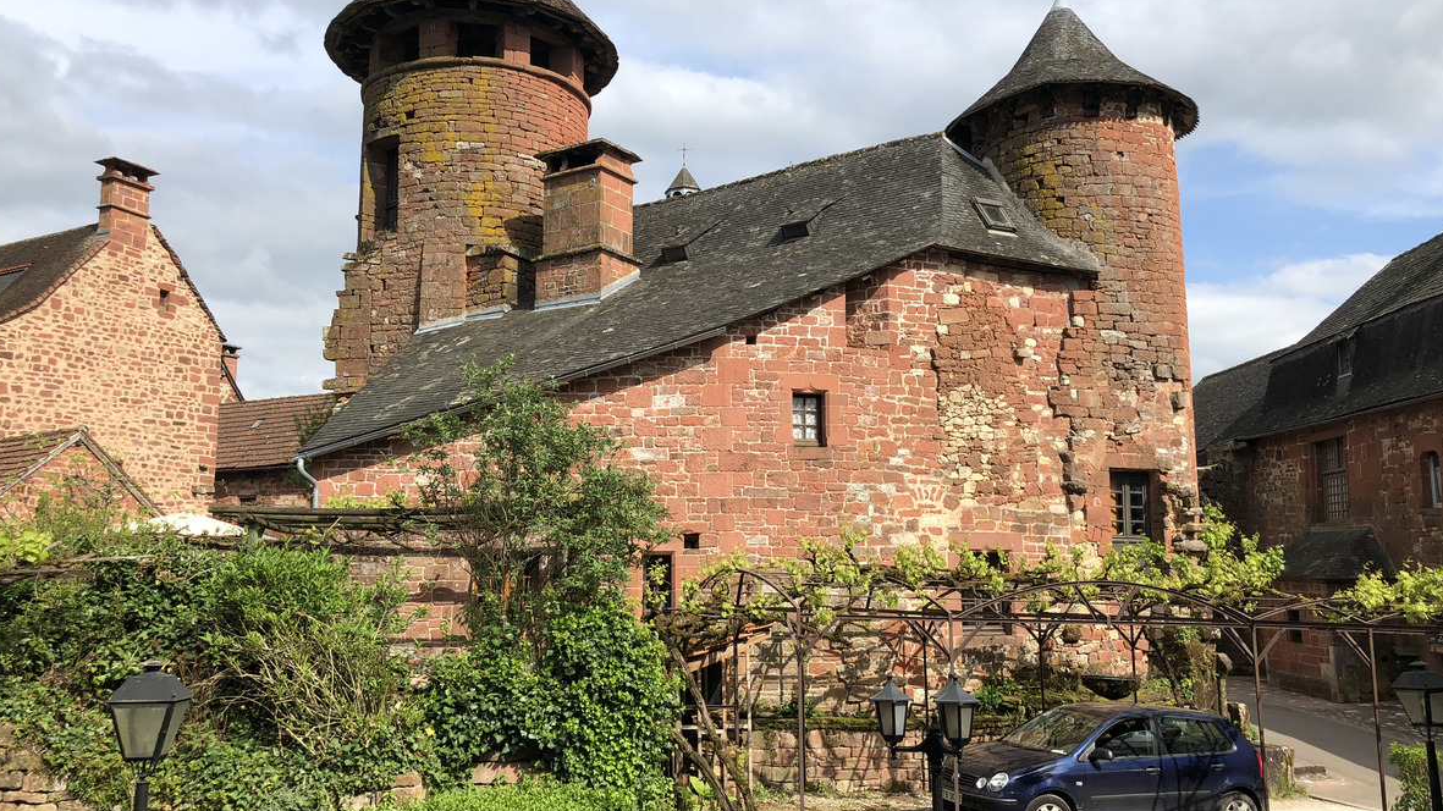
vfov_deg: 37.8
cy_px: 408
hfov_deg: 62.6
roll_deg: +0.8
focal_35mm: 31
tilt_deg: +9.0
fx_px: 1186
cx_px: 718
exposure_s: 1/1779
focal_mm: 4
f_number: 1.8
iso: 20
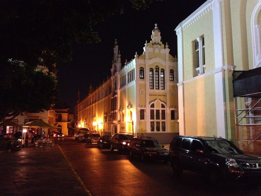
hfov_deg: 52.6
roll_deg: +0.5
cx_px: 130
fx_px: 264
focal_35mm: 35
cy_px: 98
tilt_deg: +4.6
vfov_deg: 40.7
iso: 640
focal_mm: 4.28
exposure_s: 1/15
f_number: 2.4
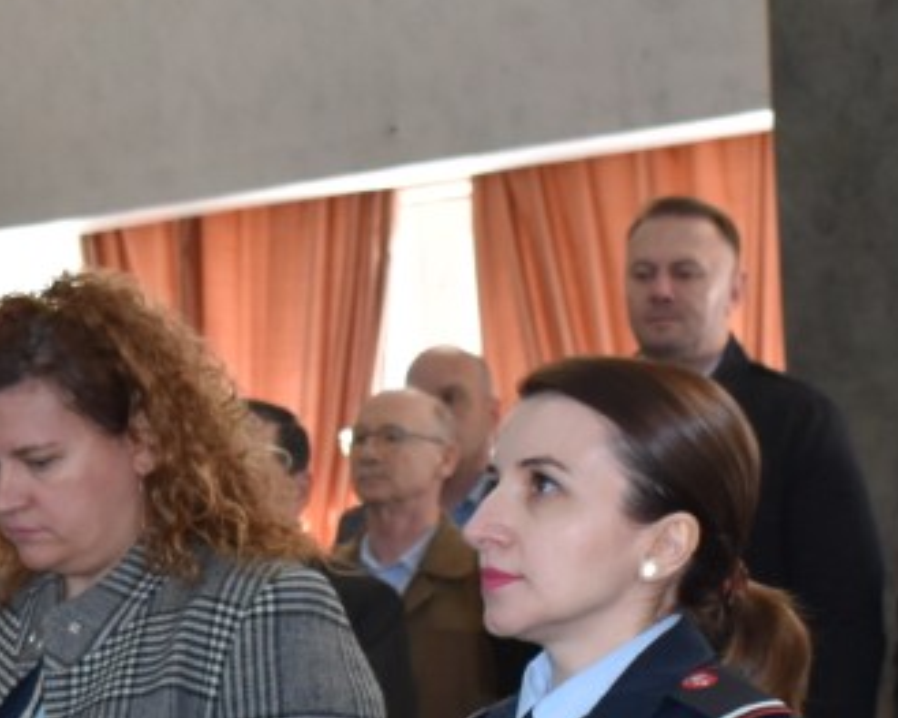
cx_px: 63
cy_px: 721
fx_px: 3932
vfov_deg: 10.3
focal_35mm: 148
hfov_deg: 12.9
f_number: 4.2
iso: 1000
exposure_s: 1/60
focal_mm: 30
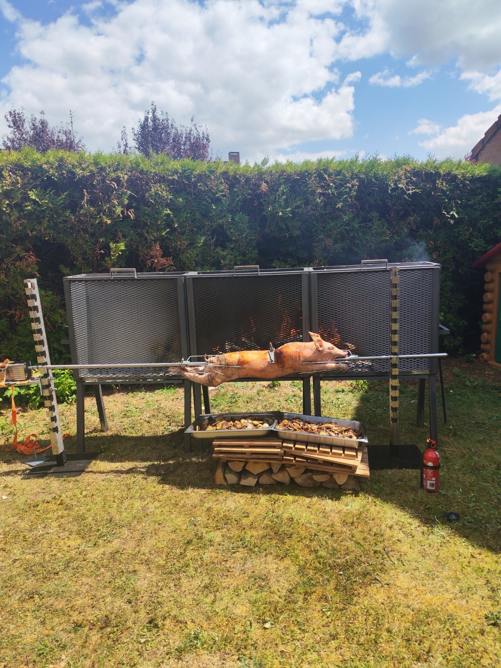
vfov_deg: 65.3
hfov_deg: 51.4
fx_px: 521
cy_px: 334
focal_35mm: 27
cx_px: 250
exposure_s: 1/850
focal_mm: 6.12
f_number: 1.9
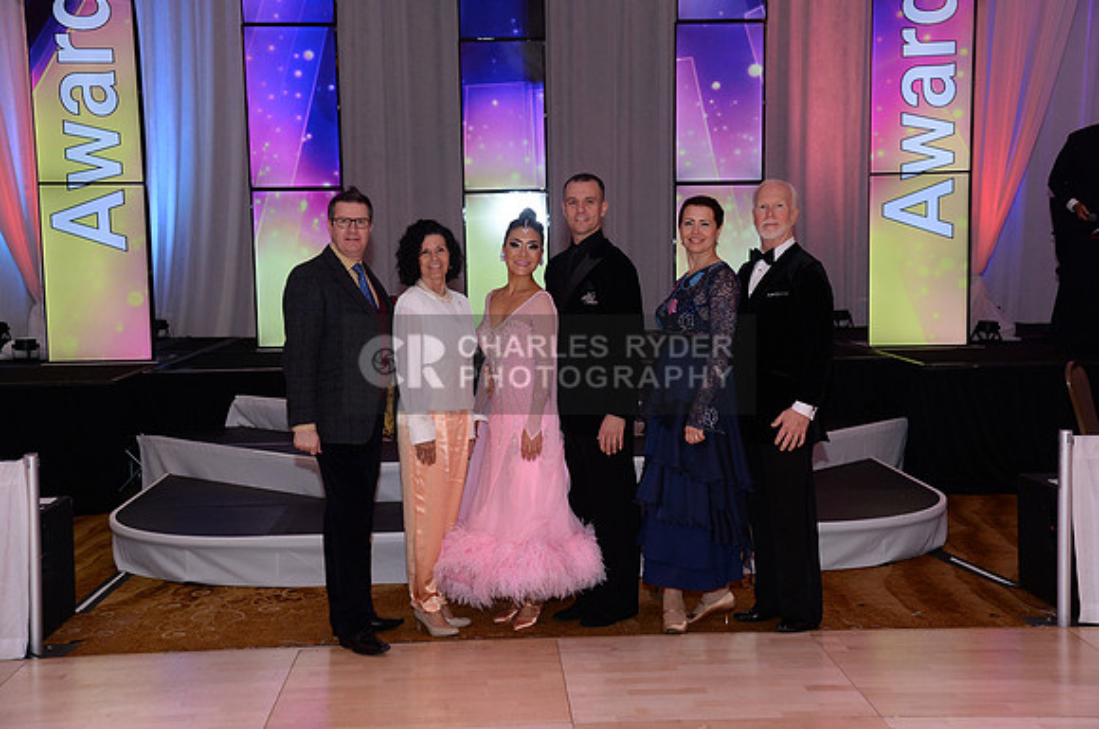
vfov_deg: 28.0
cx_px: 550
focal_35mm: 48
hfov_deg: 41.2
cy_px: 364
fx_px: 1463
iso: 1600
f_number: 5.6
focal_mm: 48
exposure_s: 1/250
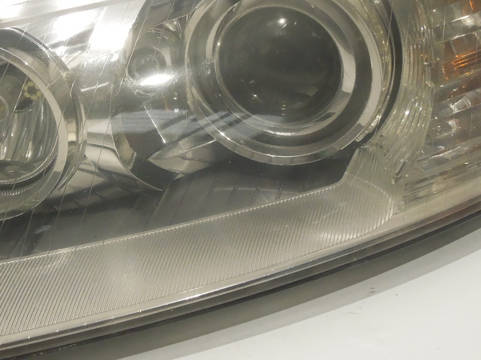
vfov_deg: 14.5
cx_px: 127
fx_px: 1417
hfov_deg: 19.1
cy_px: 131
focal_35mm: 102
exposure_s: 1/40
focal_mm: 8.7
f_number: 4
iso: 400
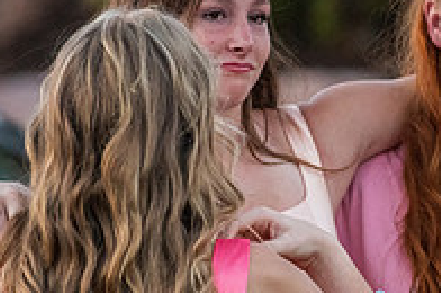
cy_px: 115
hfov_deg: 3.1
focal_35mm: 676
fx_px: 8267
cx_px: 268
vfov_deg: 2.0
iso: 3200
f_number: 2.8
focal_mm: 190
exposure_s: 1/1600
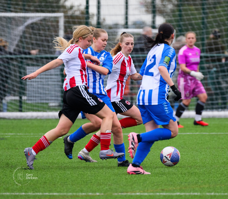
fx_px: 5291
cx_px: 131
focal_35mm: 756
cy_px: 101
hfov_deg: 2.5
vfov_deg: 2.2
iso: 2200
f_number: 5.6
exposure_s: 1/1000
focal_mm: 400
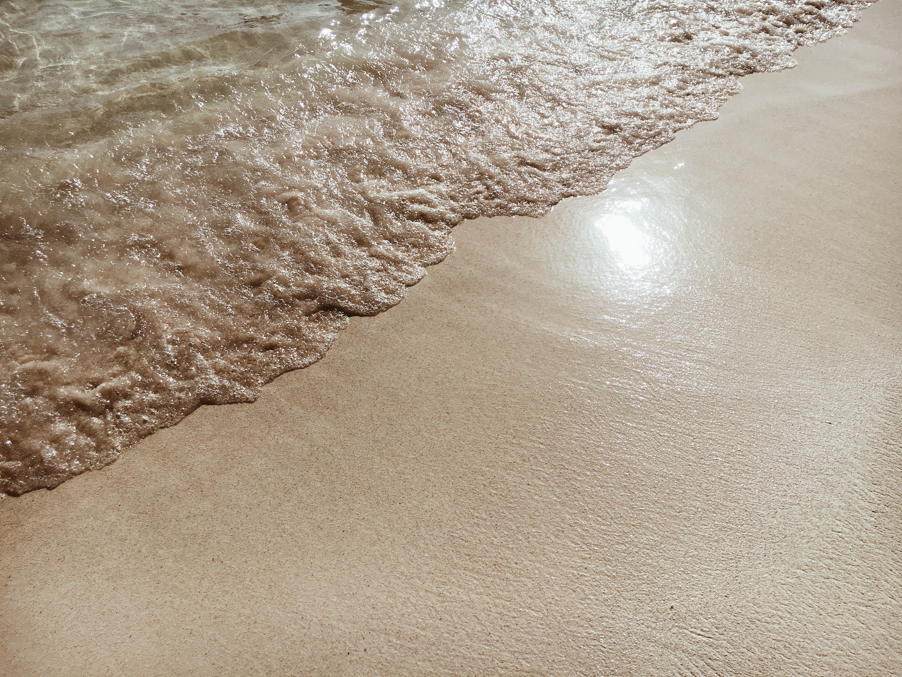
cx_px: 451
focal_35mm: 29
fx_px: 756
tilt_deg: -46.4
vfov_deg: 48.2
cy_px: 338
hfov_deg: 61.7
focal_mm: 4.15
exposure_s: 1/7692
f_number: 2.2
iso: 25
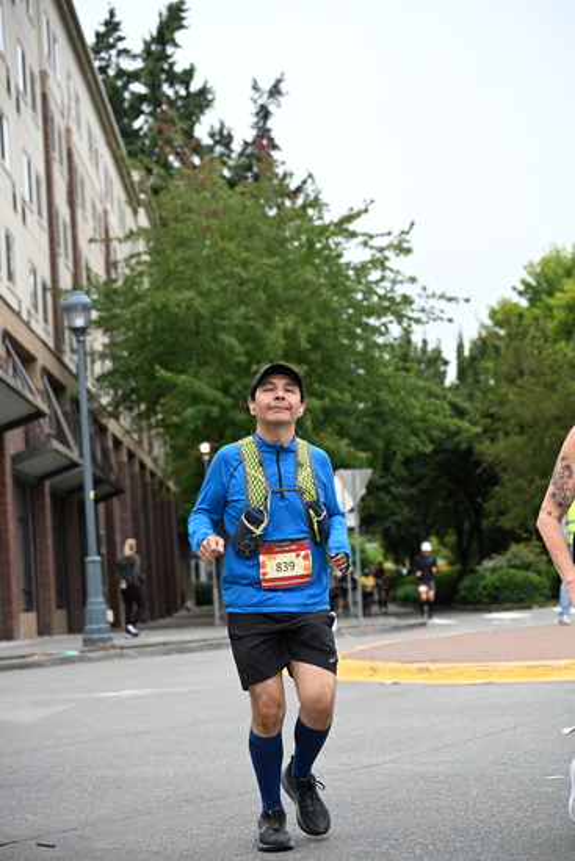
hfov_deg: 18.2
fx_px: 1796
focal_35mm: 75
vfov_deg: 27.0
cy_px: 430
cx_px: 288
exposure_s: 1/800
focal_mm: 75
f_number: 4
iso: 1600
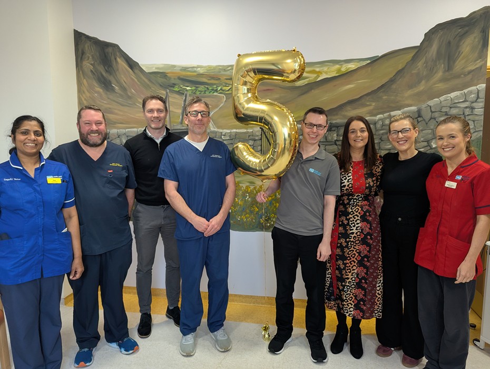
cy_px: 184
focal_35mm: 24
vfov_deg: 56.9
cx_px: 245
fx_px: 340
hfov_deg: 71.5
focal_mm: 6.81
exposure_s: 1/33.3
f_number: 1.85
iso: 72
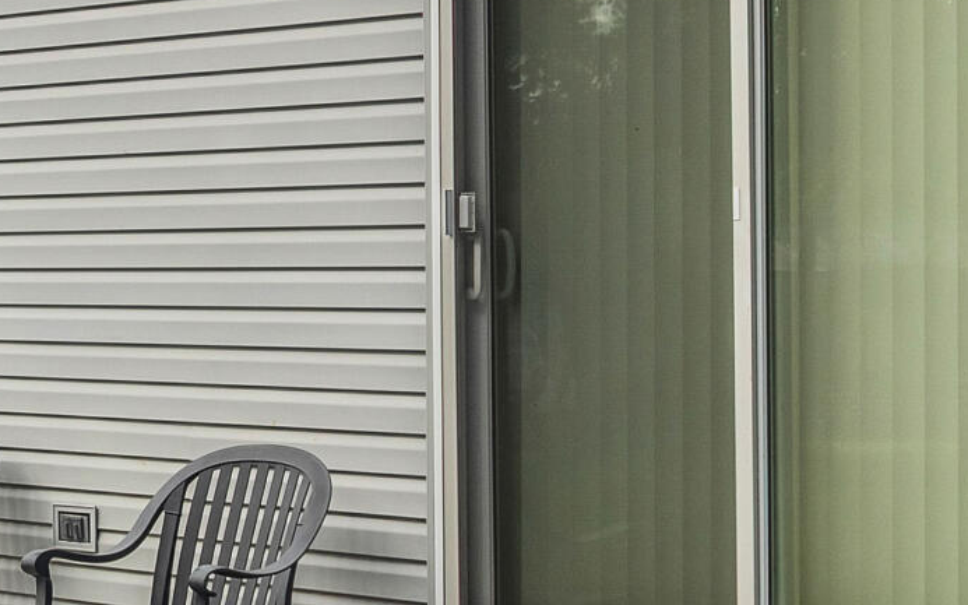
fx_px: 2902
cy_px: 296
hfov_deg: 18.5
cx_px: 53
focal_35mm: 110
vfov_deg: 11.9
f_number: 2.8
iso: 140
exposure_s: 1/1600
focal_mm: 12.29
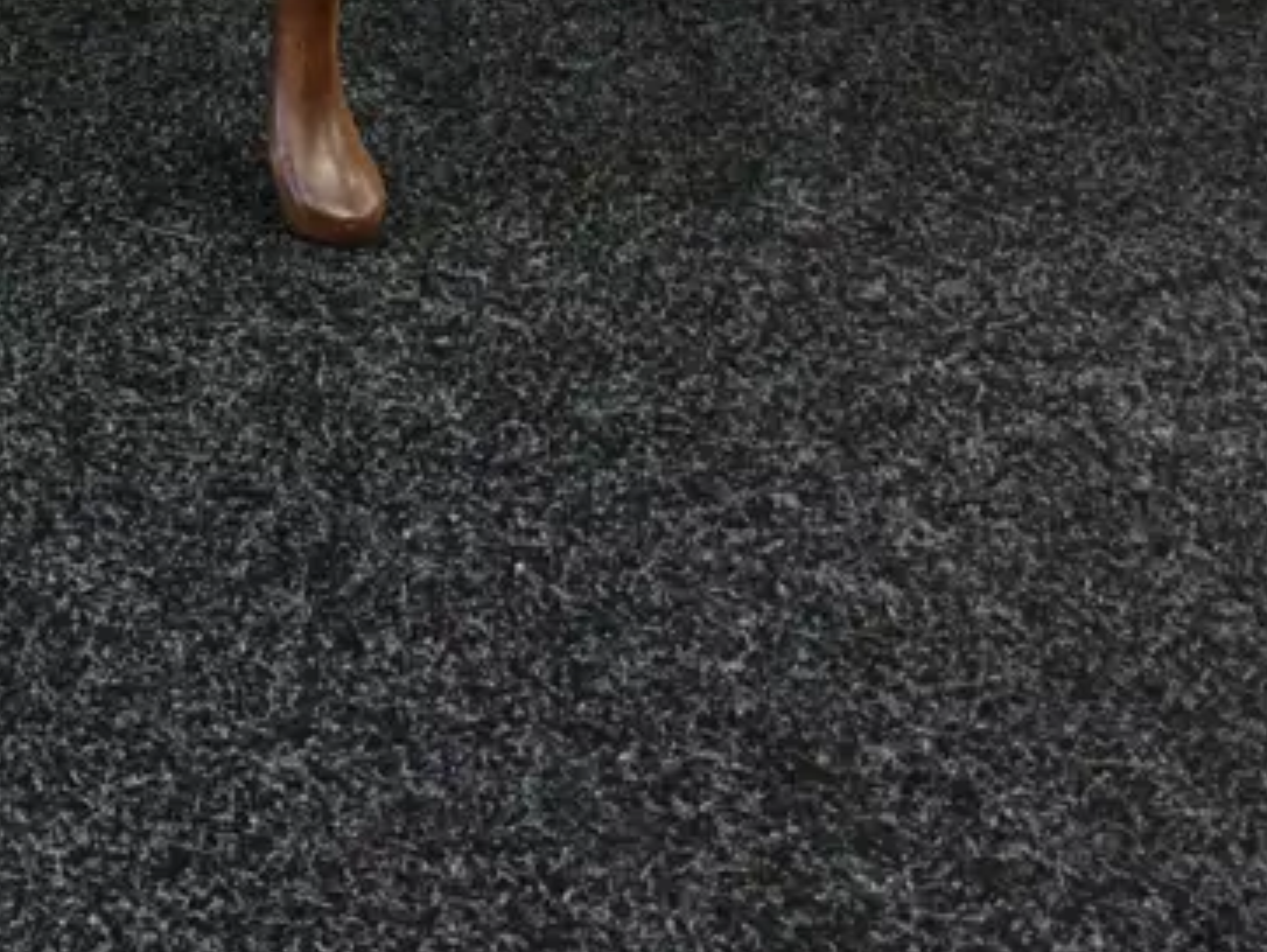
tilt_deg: -14.6
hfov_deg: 21.7
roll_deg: -0.4
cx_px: -350
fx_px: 3003
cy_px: -312
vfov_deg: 16.9
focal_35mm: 82
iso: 50
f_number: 2.2
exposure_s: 1/17
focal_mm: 4.15
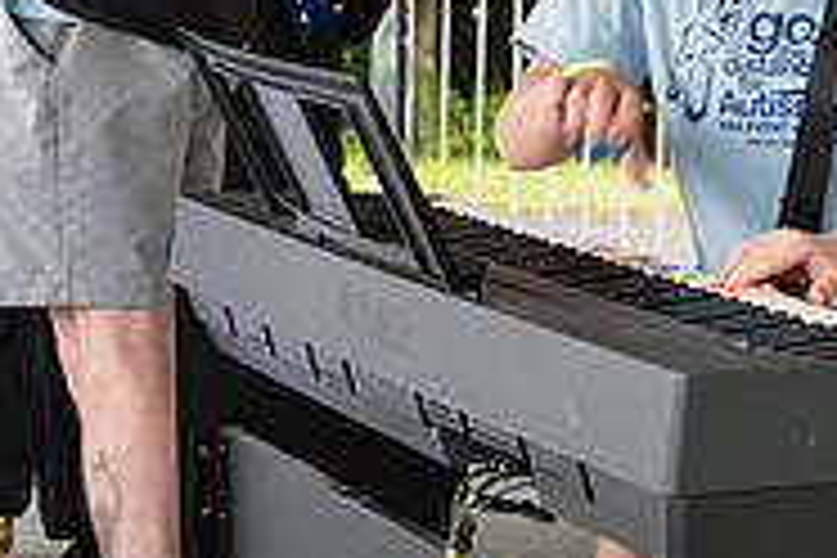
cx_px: 961
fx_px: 3882
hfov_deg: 12.1
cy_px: 7
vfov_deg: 8.2
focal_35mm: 167
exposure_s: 1/125
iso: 400
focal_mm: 45
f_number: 4
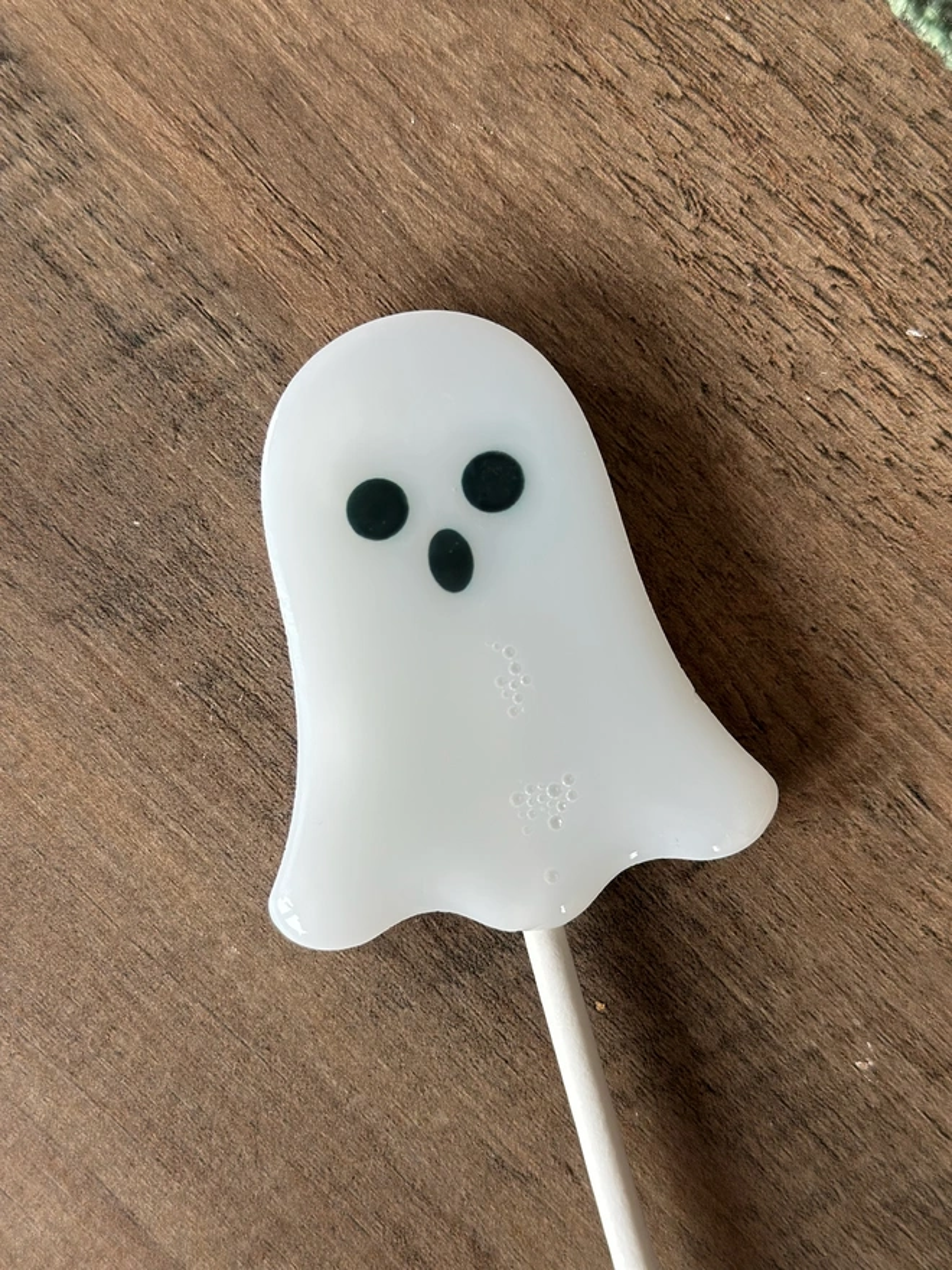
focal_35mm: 48
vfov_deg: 39.7
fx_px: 1760
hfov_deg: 30.3
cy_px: 635
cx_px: 476
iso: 80
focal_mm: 6.86
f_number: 1.78
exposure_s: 1/121
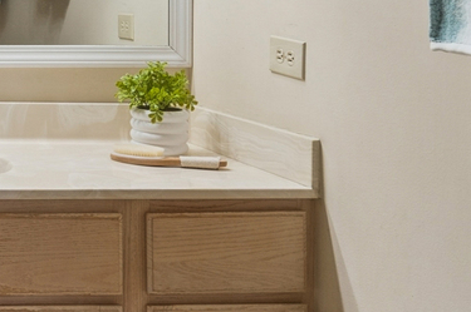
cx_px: -230
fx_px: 849
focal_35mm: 65
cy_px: -34
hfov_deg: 24.4
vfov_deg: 19.9
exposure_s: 1/30
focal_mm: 15
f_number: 8
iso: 400
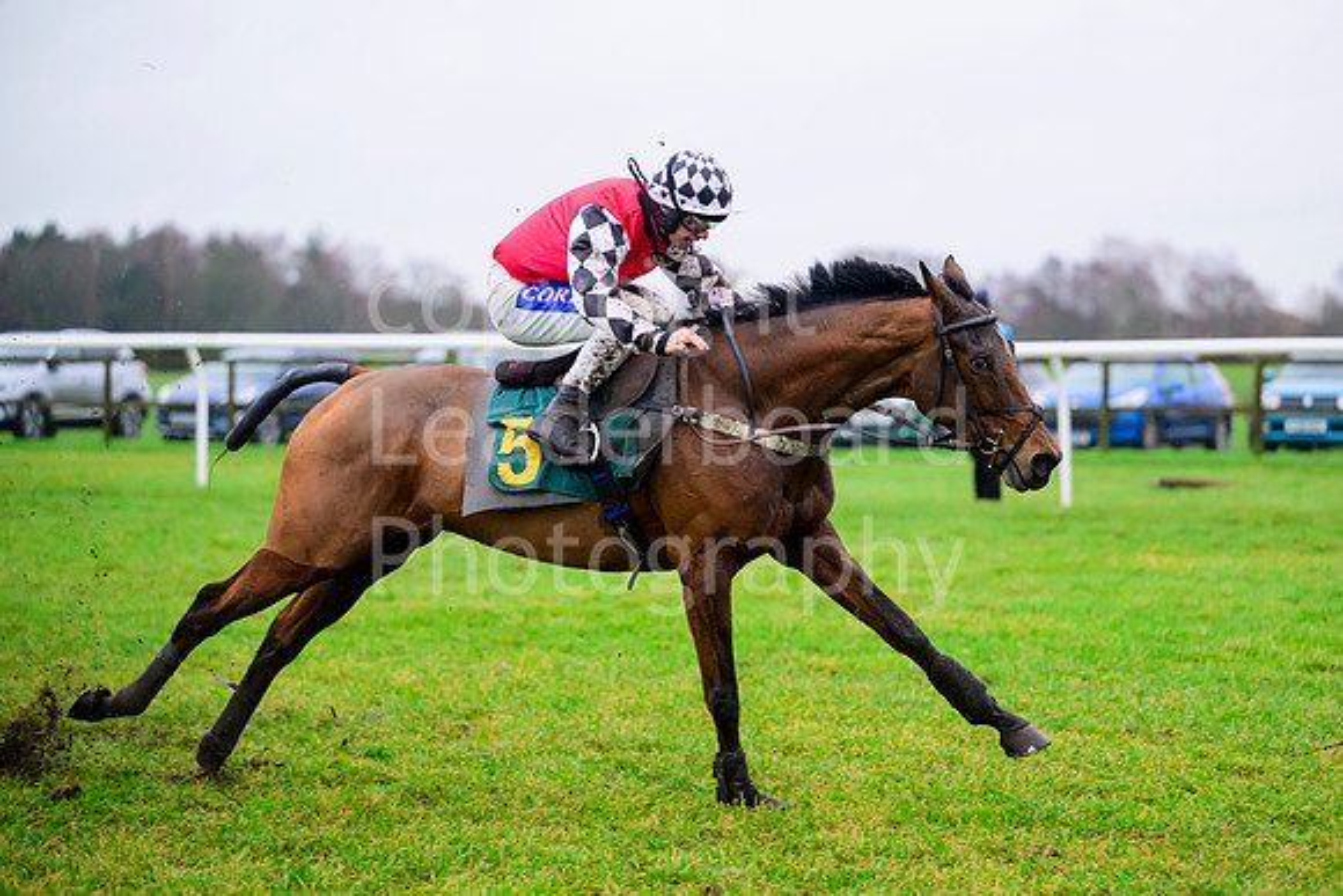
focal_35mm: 120
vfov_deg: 11.4
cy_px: 448
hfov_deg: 17.1
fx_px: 4478
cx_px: 672
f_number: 2.8
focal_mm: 120
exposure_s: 1/1250
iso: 2500
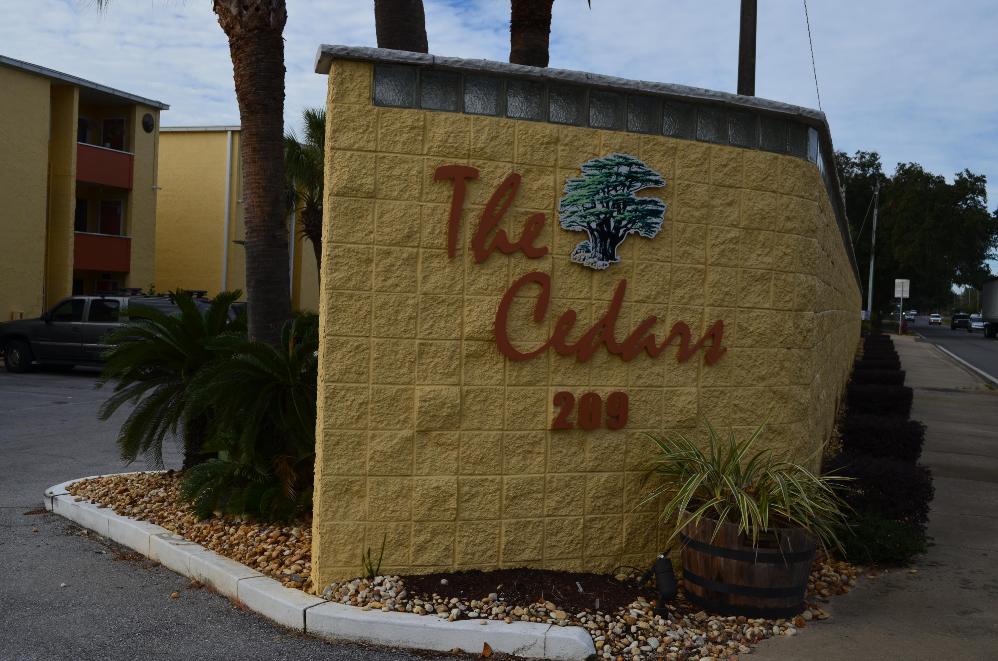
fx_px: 1079
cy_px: 330
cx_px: 499
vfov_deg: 34.1
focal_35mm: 39
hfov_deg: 49.6
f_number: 9
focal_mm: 26
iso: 100
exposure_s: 1/320
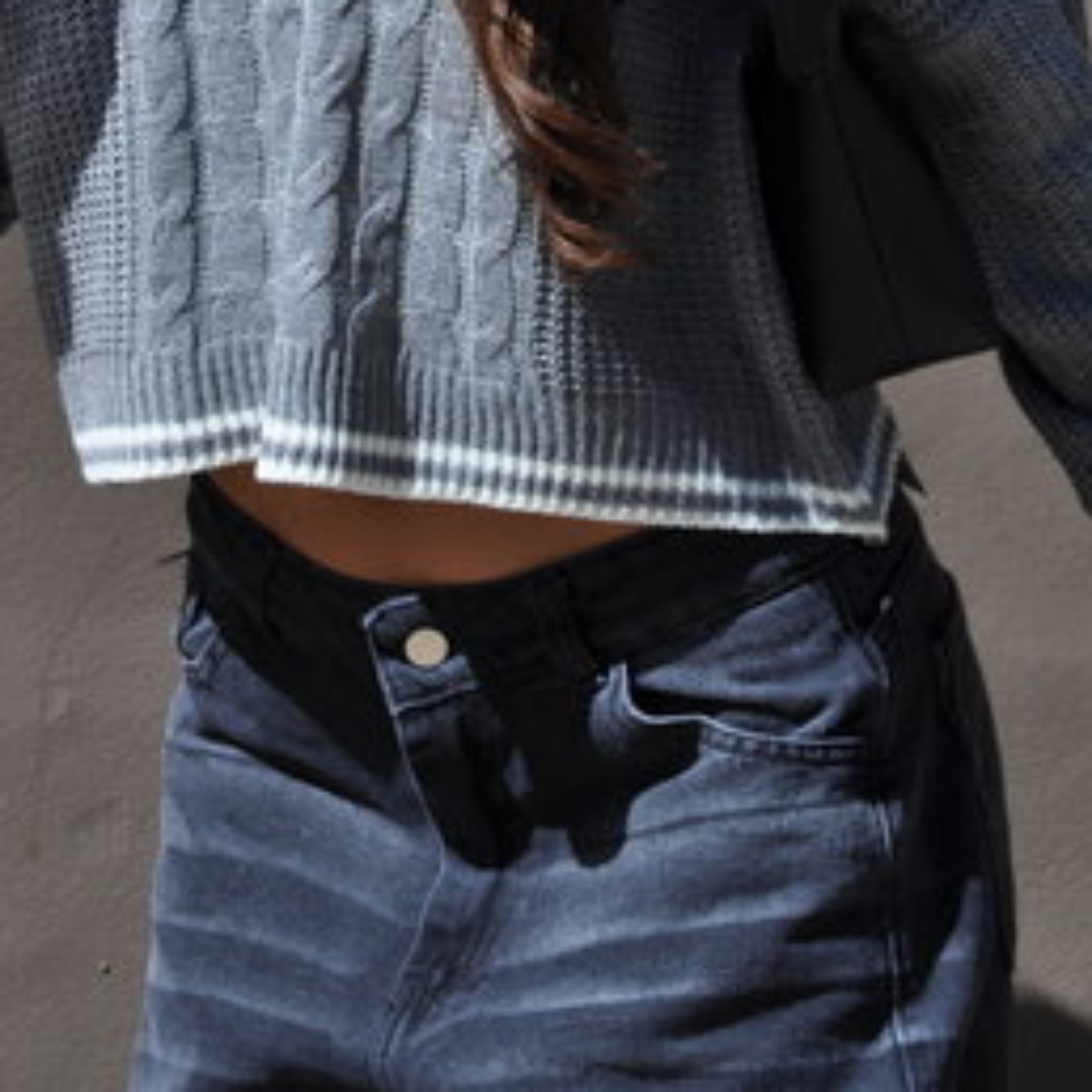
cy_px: -169
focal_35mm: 356
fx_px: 12706
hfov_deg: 4.9
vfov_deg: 4.9
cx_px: 262
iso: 200
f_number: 6.3
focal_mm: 120
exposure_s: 1/640
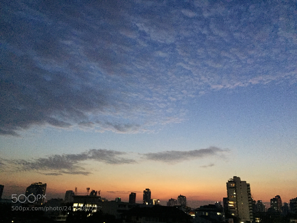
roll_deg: -2.8
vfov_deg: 48.2
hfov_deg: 61.7
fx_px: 249
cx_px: 148
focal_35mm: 29
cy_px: 112
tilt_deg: +20.6
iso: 400
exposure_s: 1/17
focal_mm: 4.15
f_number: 2.2
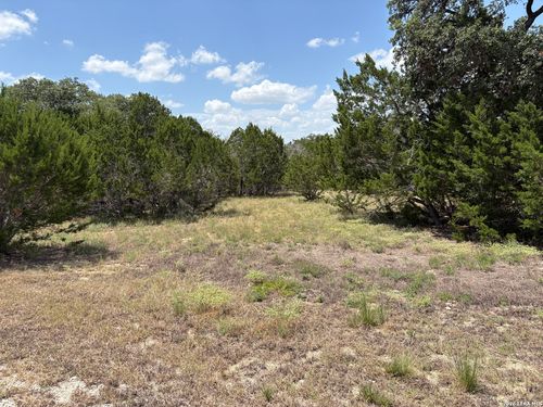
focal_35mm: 26
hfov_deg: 67.3
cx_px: 272
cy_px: 204
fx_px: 408
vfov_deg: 53.1
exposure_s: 1/2865
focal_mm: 5.96
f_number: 1.6
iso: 50
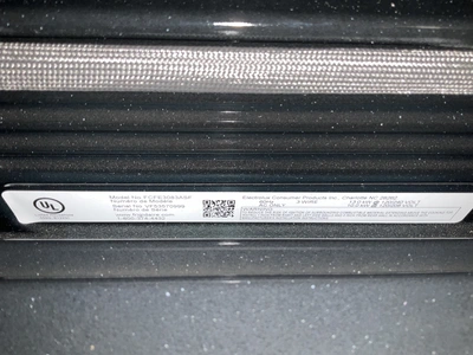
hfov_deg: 61.7
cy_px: 178
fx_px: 396
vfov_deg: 48.2
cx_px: 236
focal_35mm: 29
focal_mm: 3
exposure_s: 1/40
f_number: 1.8
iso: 25
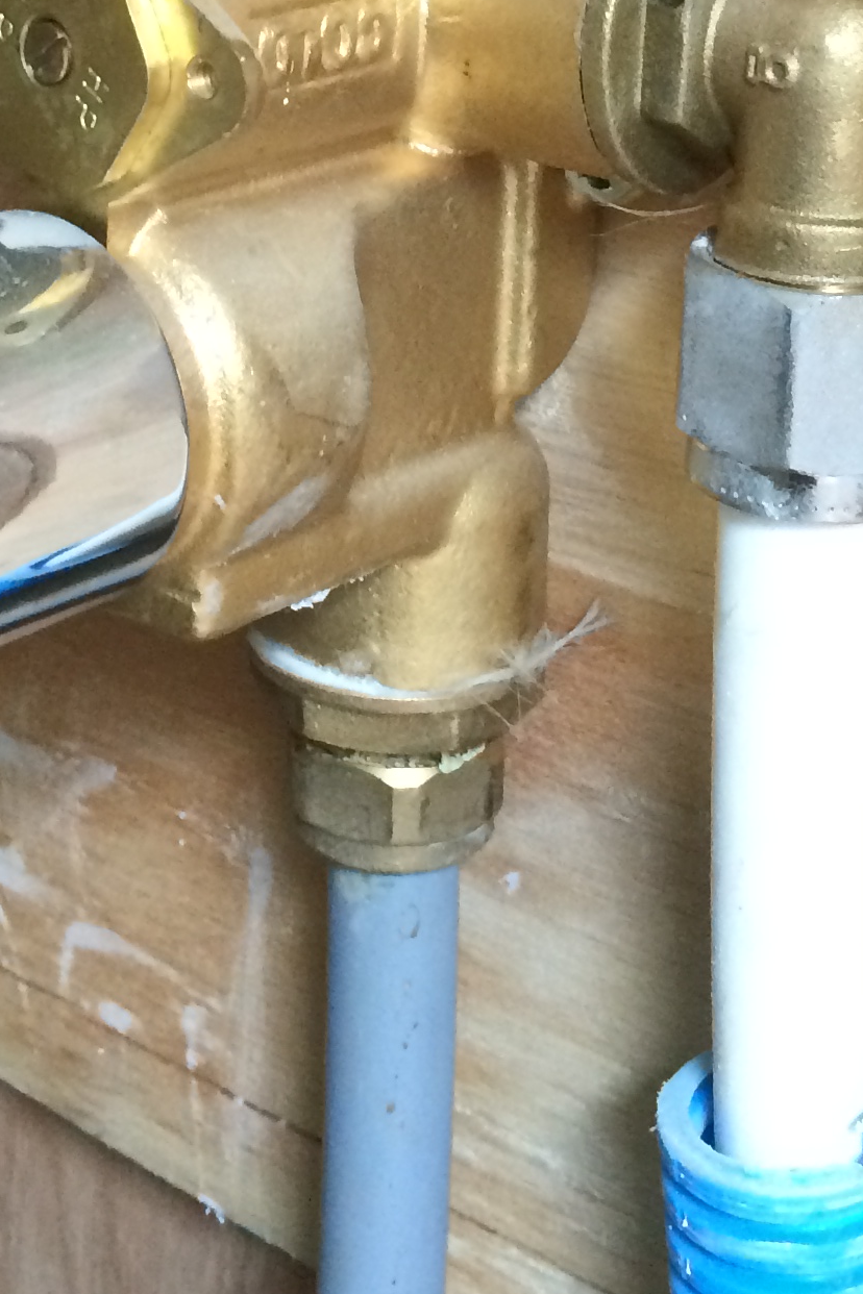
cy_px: -124
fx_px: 2948
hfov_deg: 16.6
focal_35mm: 82
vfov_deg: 23.3
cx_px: 323
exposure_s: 1/30
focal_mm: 4.12
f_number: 2.2
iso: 200
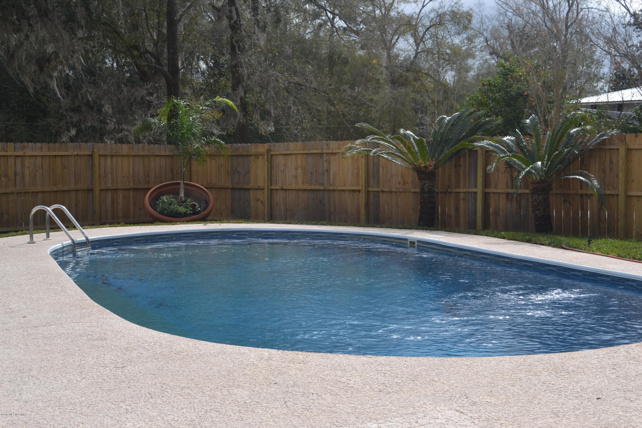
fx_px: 856
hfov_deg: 41.1
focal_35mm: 48
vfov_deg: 28.1
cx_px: 321
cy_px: 214
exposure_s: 1/200
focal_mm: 32
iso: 100
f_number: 7.1
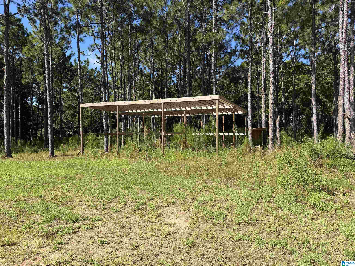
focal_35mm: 24
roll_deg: -0.3
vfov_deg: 56.8
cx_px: 178
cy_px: 133
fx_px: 246
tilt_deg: -2.2
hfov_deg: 71.6
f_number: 1.78
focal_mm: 6.76
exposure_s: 1/2525
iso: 80
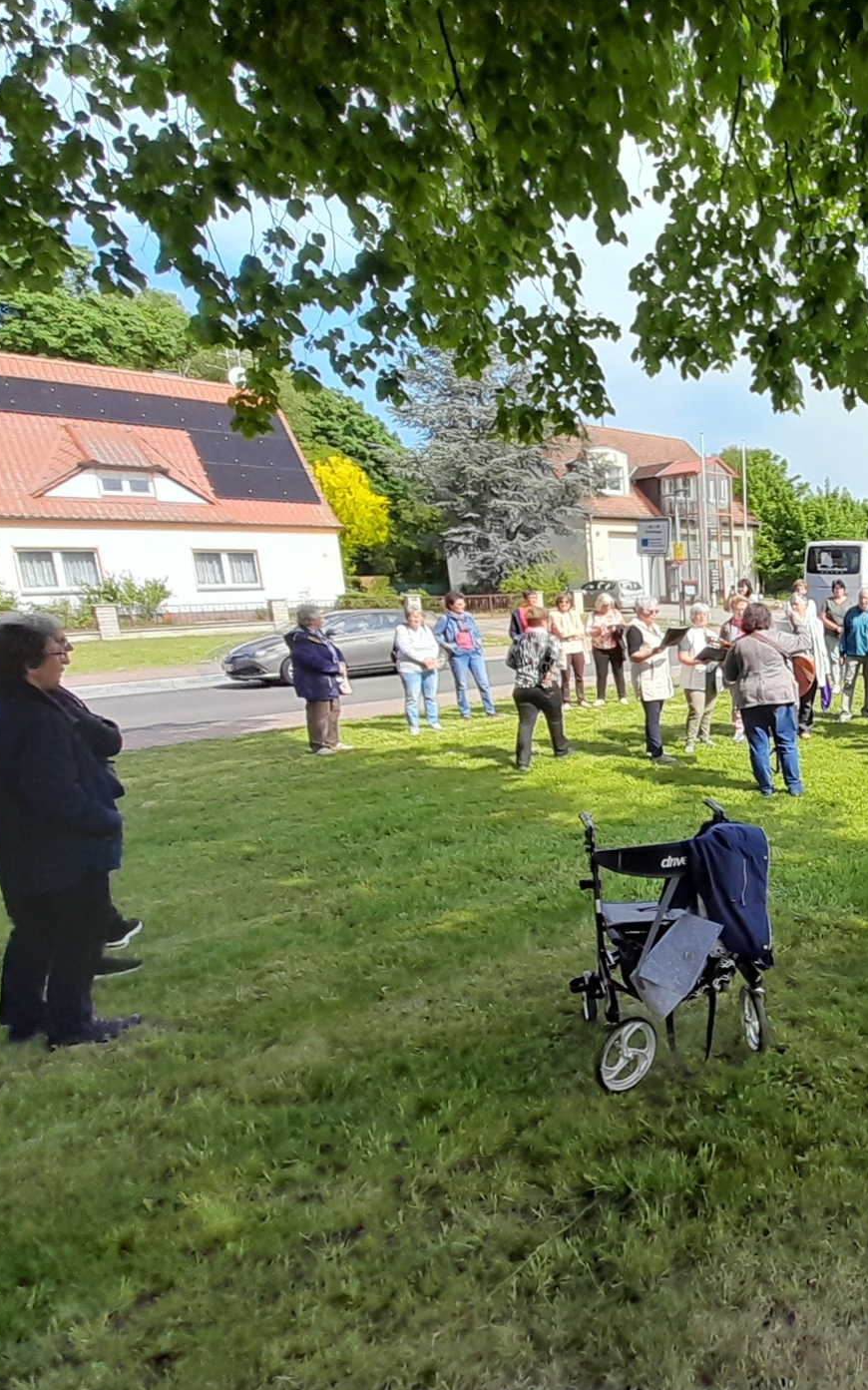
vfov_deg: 88.0
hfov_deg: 52.1
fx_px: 720
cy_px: 712
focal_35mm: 19
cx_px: 831
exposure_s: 1/781
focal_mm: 1.13
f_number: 2.2
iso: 40
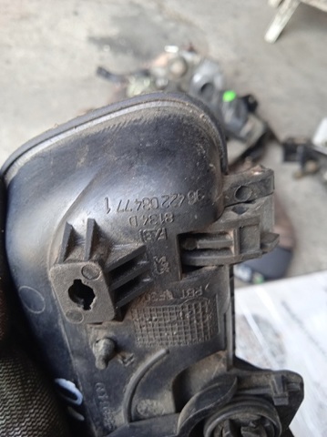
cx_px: 164
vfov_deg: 63.5
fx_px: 353
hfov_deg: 49.7
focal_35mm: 28
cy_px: 218
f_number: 2.2
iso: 184
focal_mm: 3.43
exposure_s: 1/50
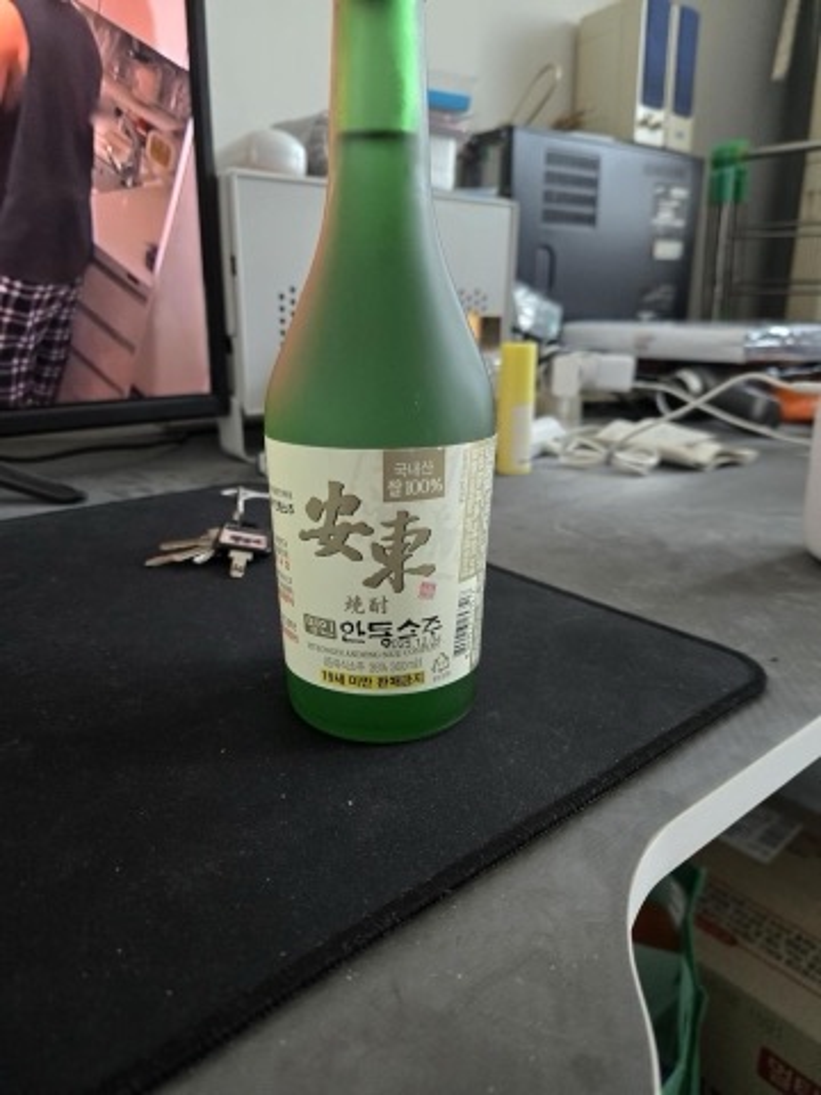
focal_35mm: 23
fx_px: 727
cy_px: 548
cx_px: 410
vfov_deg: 73.9
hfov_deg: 58.9
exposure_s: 1/60
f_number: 1.8
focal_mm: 5.4
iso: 640
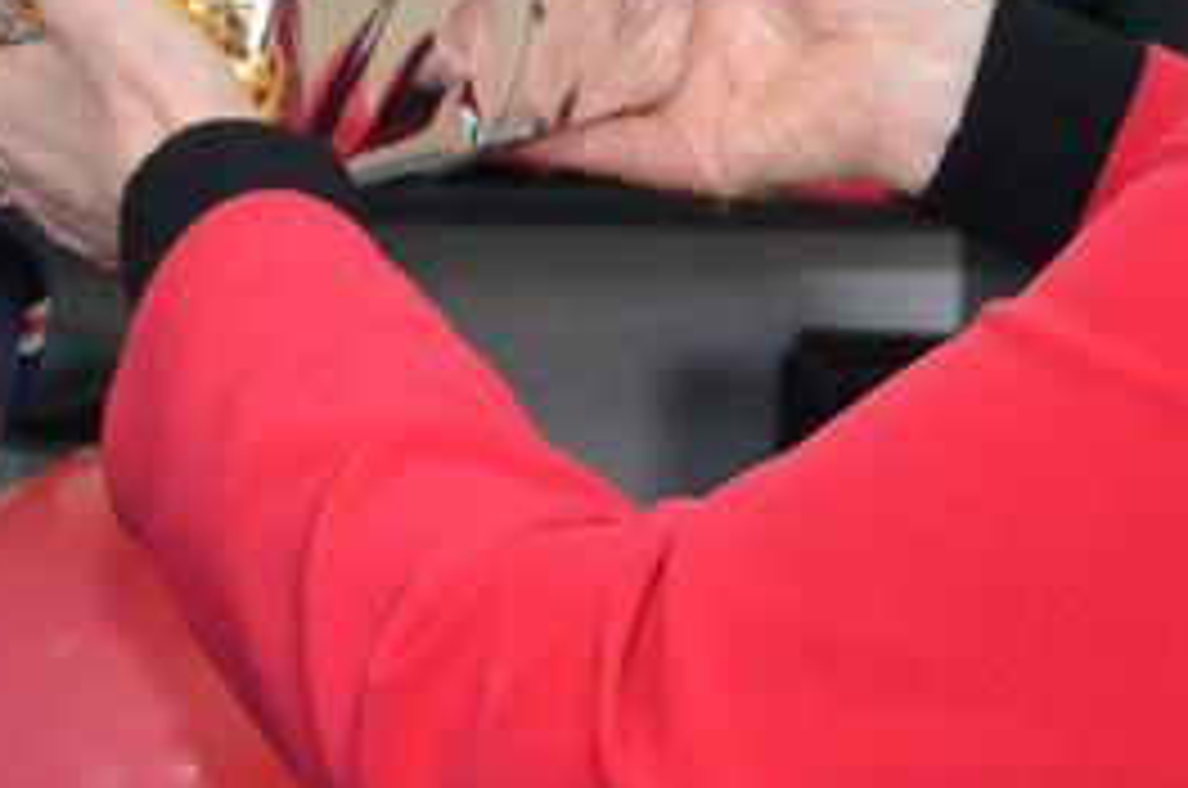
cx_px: -333
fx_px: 6819
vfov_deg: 6.6
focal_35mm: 207
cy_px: 79
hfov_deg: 9.8
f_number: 4
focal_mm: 26
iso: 640
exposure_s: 1/200
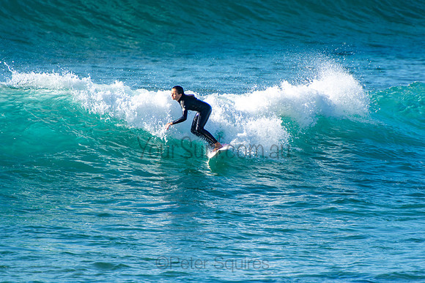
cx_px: 212
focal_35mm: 600
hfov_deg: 3.4
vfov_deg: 2.3
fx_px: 7085
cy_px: 142
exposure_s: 1/400
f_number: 5.6
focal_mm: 400
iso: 125
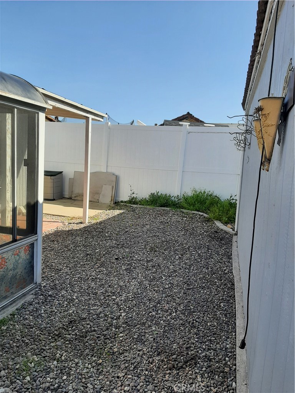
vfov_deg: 67.3
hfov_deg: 53.1
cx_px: 148
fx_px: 295
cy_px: 196
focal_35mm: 26
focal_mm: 3.93
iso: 40
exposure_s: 1/1832
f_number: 1.7
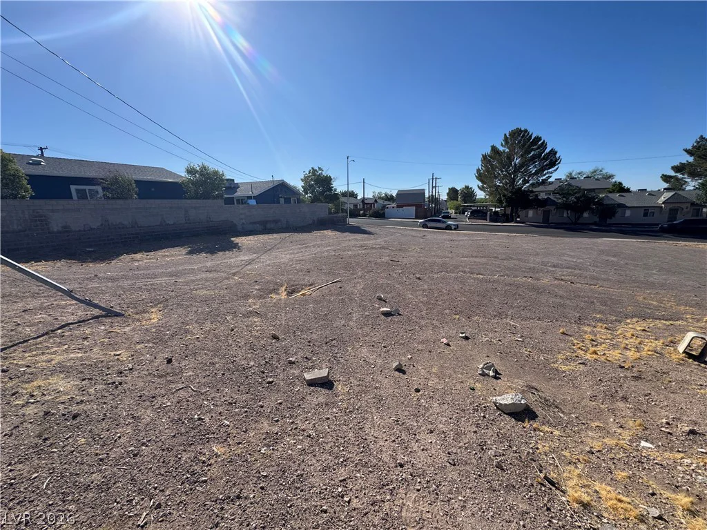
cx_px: 354
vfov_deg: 85.7
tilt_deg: -13.1
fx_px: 286
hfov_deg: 102.1
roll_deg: -1.2
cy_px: 265
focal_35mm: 14
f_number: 2.2
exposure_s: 1/2415
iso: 50
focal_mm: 2.22
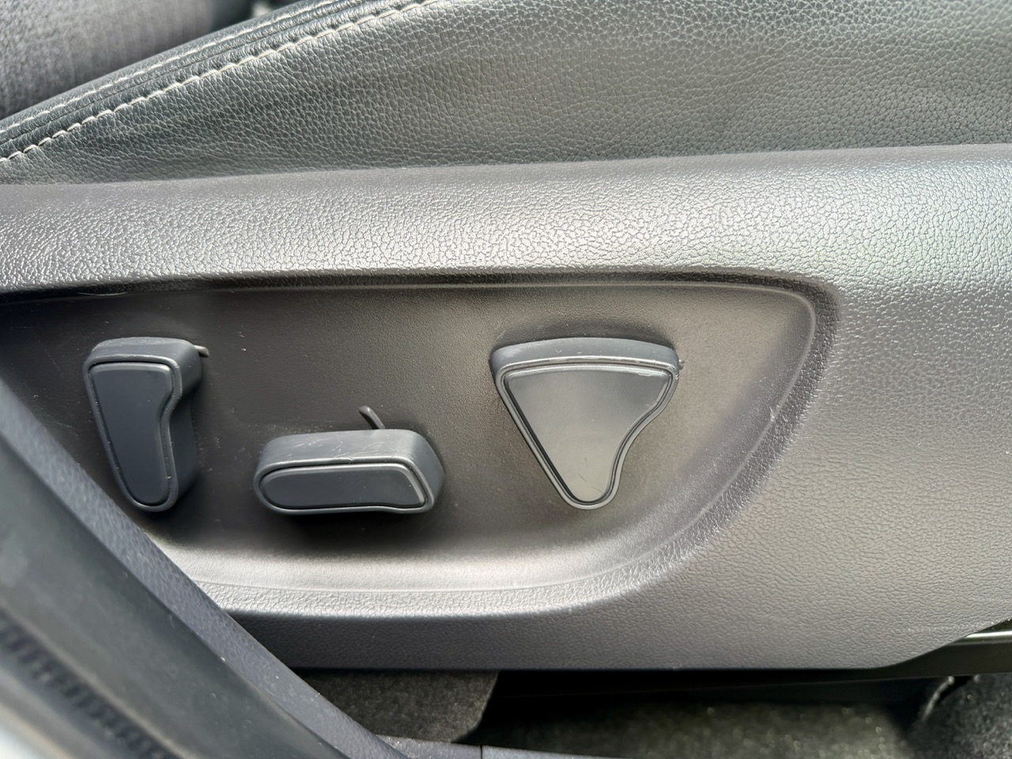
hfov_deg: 71.6
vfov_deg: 56.8
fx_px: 702
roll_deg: -1.5
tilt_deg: -32.3
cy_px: 380
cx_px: 506
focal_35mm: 24
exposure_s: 1/127
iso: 64
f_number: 1.78
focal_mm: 6.76
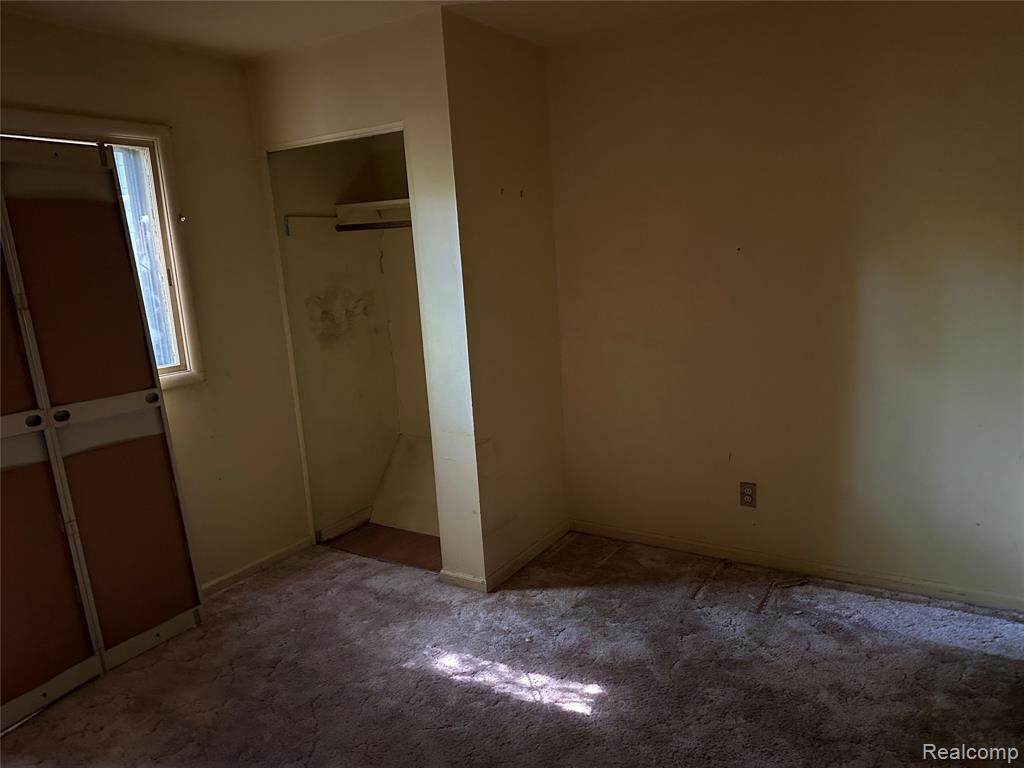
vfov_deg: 56.8
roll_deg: +2.9
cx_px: 512
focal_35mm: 24
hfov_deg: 71.6
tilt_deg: -12.0
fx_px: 710
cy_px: 384
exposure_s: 1/30
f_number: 1.78
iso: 1000
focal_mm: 6.86
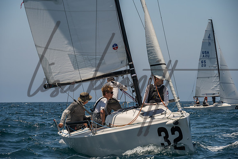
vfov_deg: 9.2
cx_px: 119
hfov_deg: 13.7
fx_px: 992
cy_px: 80
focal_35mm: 150
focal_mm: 150
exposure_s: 1/1000
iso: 640
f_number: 9
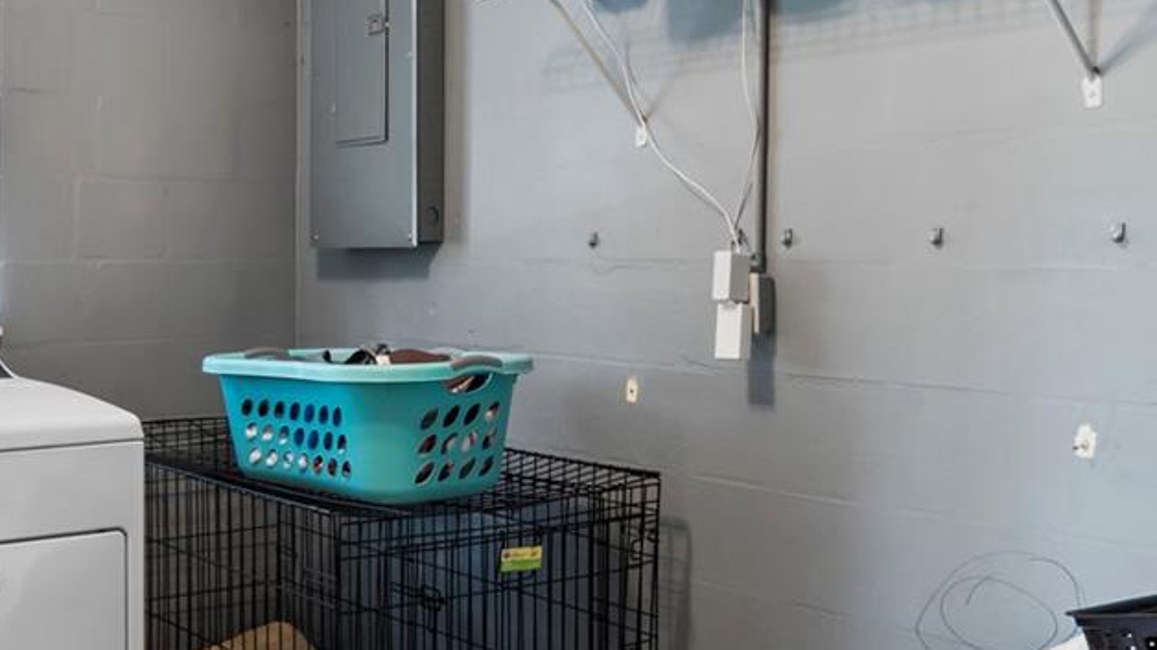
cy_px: 238
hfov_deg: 45.4
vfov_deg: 29.6
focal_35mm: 40
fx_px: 1227
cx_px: 99
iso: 200
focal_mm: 10
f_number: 14
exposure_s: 4
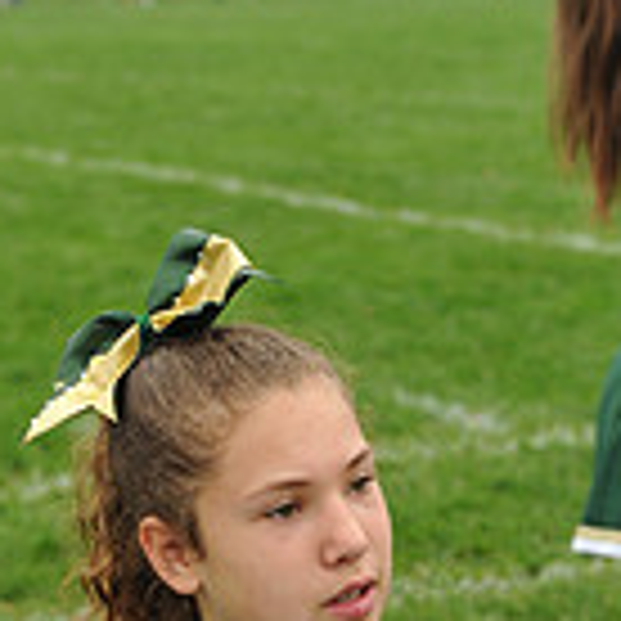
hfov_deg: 9.5
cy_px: 1035
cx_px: 306
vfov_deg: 9.1
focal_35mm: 185
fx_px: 3755
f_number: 4
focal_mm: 52
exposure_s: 1/1000
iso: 800
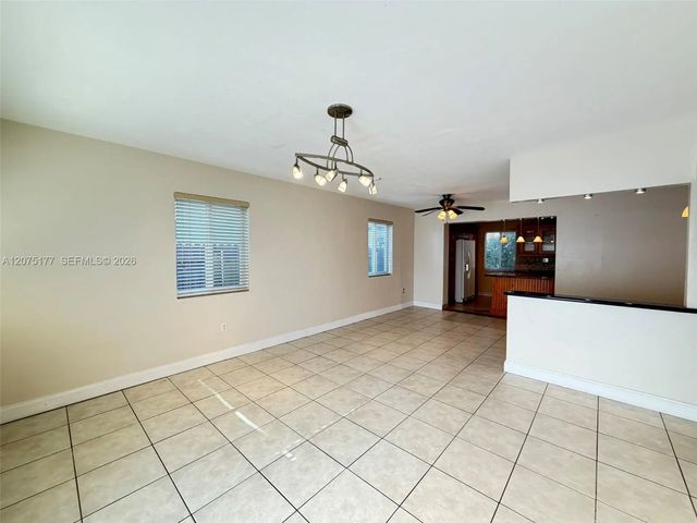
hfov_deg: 102.1
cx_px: 348
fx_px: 282
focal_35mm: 14
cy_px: 262
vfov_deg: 85.7
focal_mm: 2.22
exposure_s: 1/60
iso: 250
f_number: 2.2
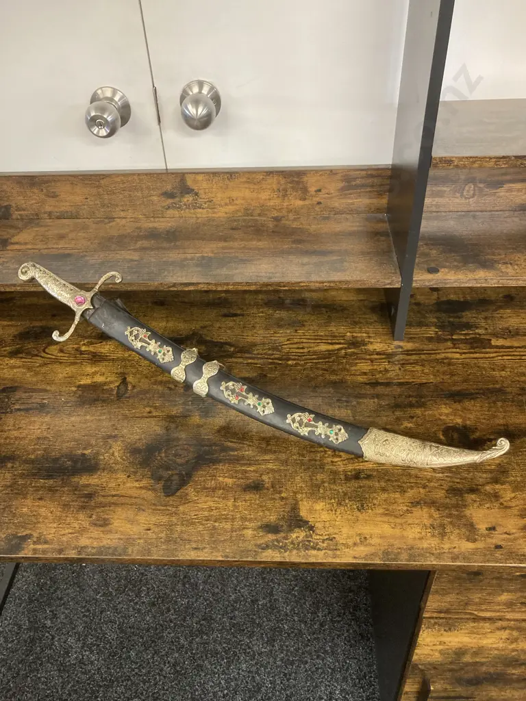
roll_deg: +3.2
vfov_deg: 63.4
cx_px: 263
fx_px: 567
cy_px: 350
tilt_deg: -40.9
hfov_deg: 49.7
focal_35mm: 28
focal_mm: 3.99
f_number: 1.8
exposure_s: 1/50
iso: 250
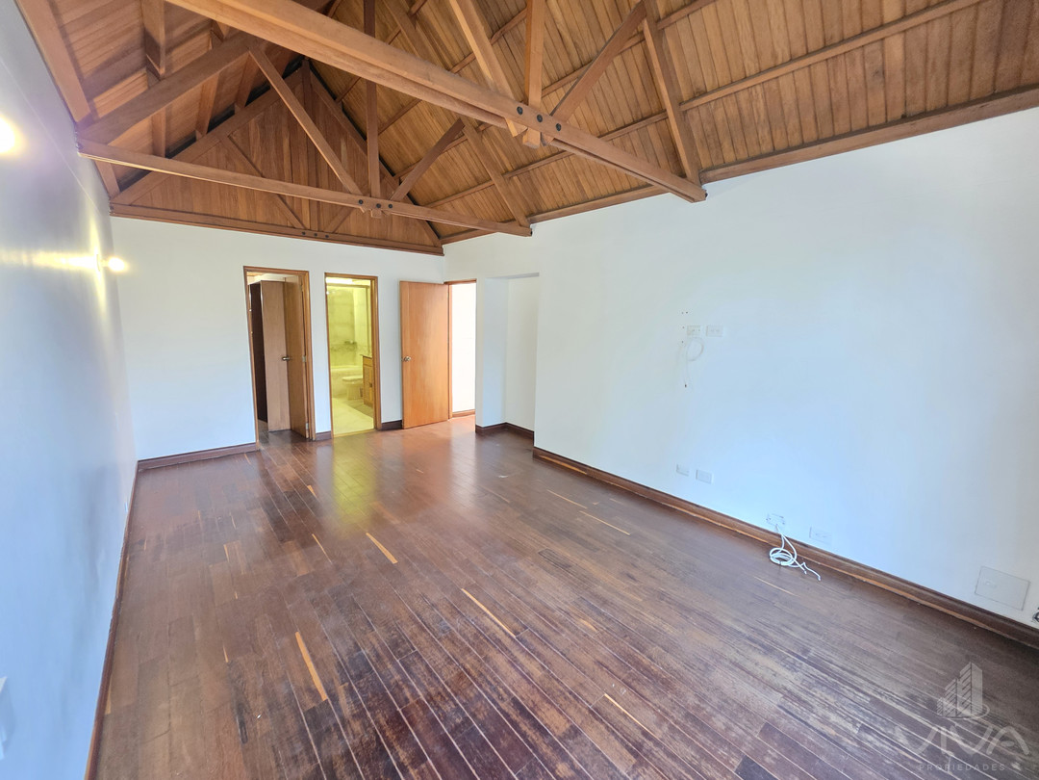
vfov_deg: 89.9
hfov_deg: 106.2
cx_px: 520
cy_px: 390
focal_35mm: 13
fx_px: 390
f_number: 1.9
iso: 1000
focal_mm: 2.2
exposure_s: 1/40
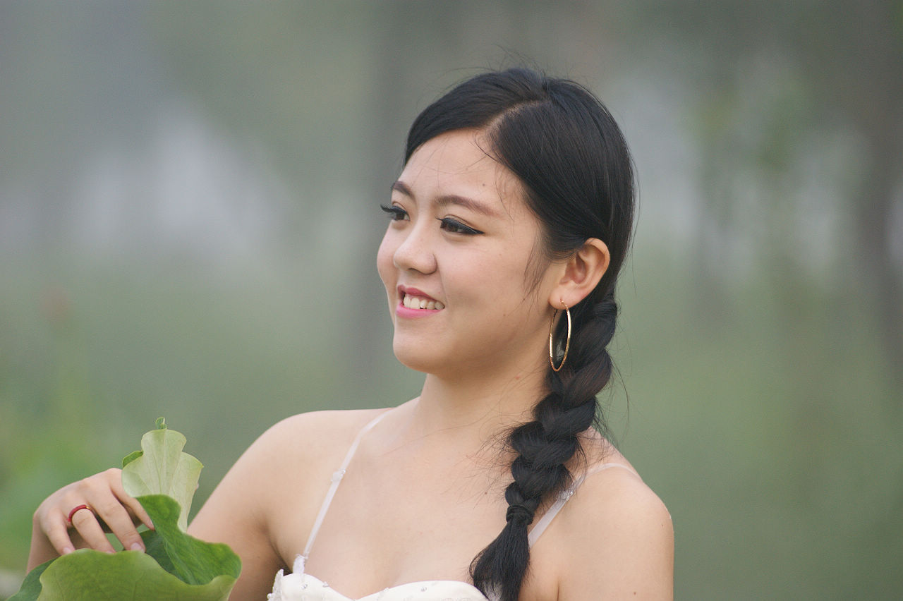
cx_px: 452
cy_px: 300
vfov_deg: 4.4
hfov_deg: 6.5
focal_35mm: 315
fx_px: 7897
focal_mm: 210
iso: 200
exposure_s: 1/320
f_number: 4
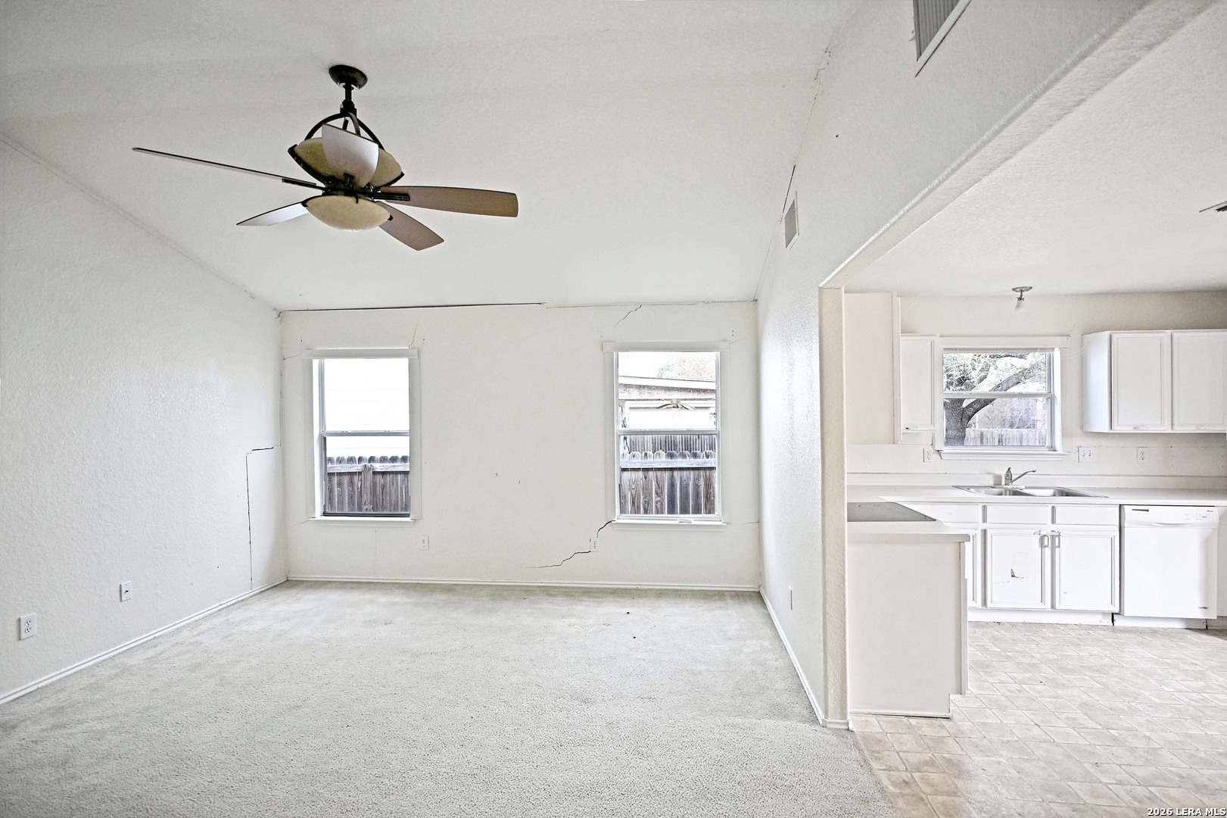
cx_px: 614
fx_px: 613
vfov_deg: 67.4
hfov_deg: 90.0
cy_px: 409
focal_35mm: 18
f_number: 3.5
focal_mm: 12
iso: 64
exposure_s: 1/40
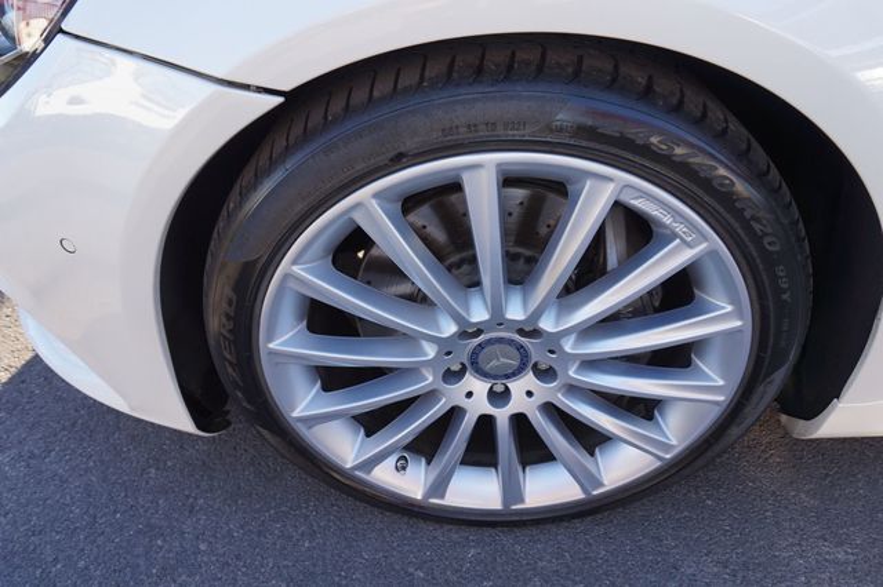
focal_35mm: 24
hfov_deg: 73.8
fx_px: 588
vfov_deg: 53.1
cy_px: 294
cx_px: 442
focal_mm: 16
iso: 100
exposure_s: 1/60
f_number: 4.5
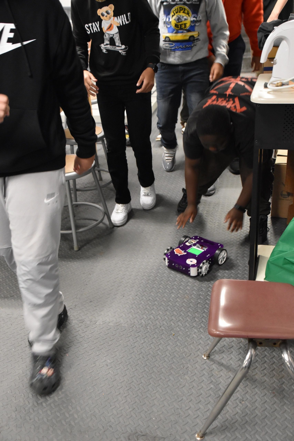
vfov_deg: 46.4
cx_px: 147
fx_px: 514
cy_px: 220
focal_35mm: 42
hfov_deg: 31.9
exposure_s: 1/60
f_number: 4
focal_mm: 28
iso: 3200
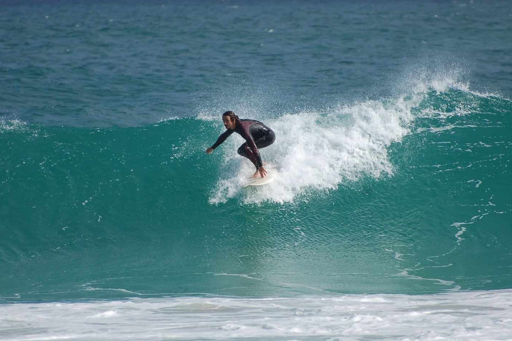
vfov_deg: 2.7
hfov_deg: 4.1
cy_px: 156
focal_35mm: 508
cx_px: 263
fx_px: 7220
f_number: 5.6
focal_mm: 300
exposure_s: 1/1500
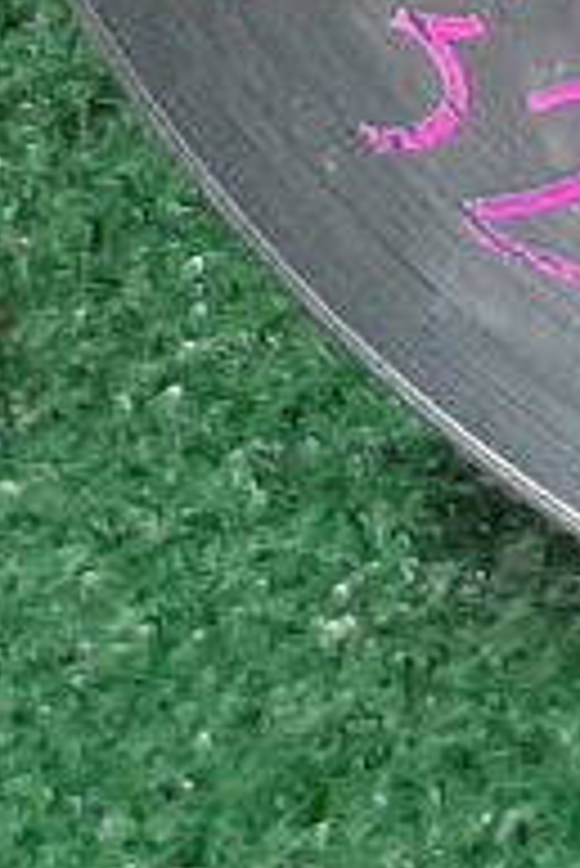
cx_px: 674
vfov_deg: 9.5
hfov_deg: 6.8
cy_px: -832
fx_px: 4873
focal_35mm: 202
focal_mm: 3.93
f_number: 1.7
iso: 191
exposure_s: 1/50
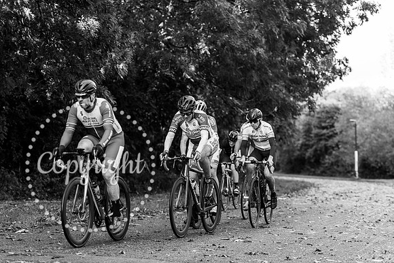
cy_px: 132
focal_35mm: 92
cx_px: 197
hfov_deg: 22.1
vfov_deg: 14.9
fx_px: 1007
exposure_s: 1/320
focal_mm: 92
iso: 200
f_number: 3.2
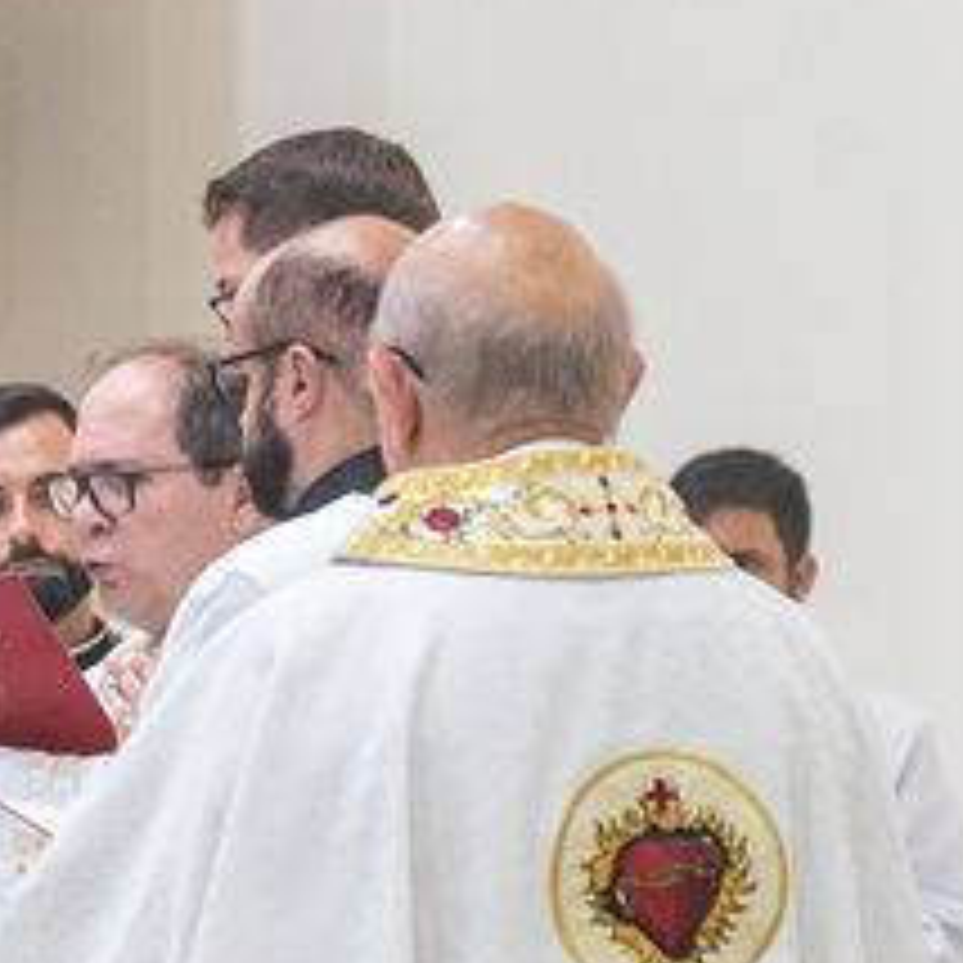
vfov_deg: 5.1
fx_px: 10764
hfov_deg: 5.0
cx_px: -1238
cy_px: 538
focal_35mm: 342
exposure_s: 1/125
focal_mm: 56.6
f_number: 2.8
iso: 1600
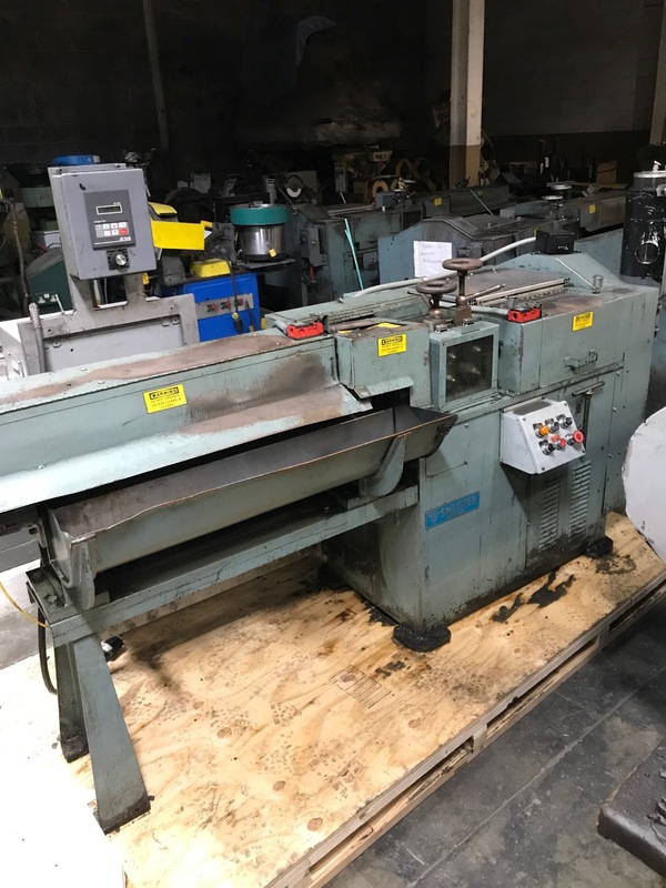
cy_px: 444
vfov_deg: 63.4
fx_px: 718
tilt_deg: -21.8
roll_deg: +3.1
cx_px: 333
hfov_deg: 49.7
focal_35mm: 28
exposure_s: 1/15
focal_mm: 3.99
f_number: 1.8
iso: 100
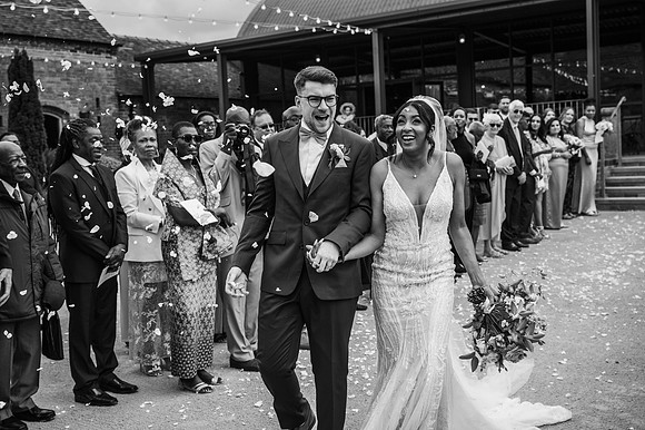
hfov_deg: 45.5
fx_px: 770
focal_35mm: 43
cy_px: 215
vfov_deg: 31.2
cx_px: 322
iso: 280
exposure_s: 1/1000
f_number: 5
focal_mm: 43
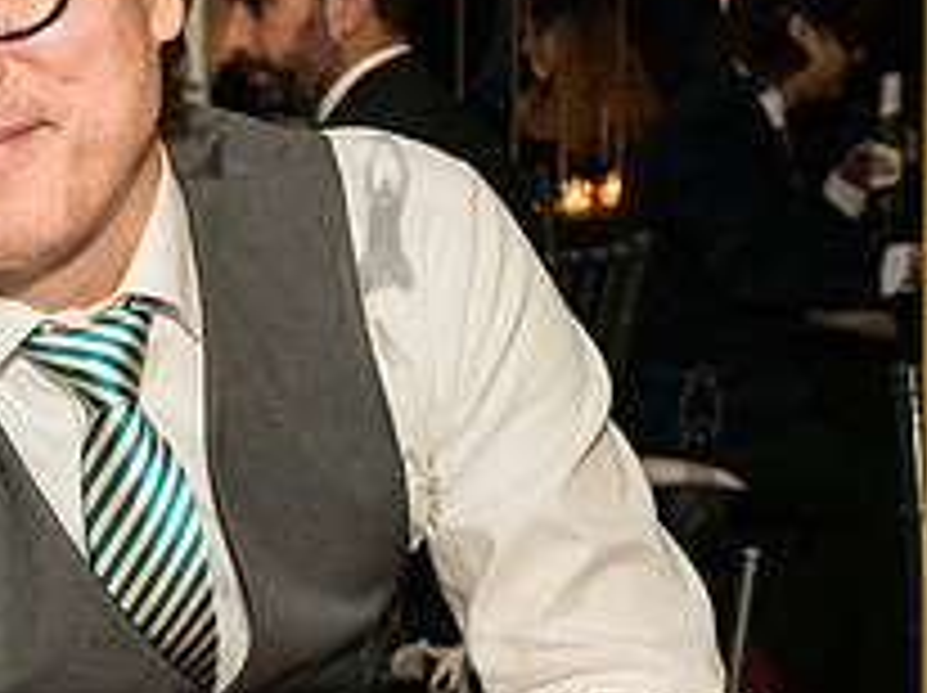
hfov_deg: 16.2
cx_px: -131
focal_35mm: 118
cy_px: 443
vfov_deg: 12.5
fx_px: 3156
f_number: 4.5
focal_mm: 40
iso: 5000
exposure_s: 1/160
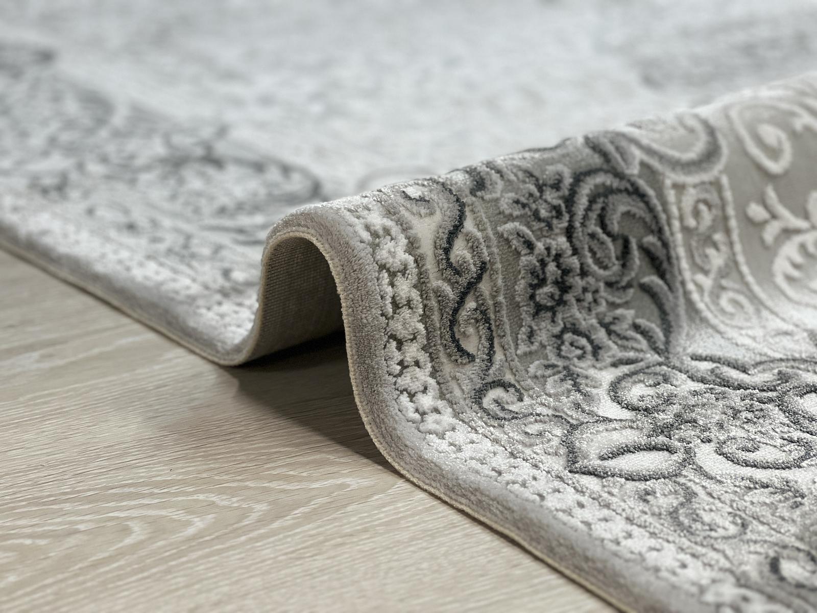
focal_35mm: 77
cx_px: 408
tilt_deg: -21.4
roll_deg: -0.8
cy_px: 306
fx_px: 1817
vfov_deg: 19.1
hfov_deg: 25.3
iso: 160
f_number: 2.8
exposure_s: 1/100
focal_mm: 9
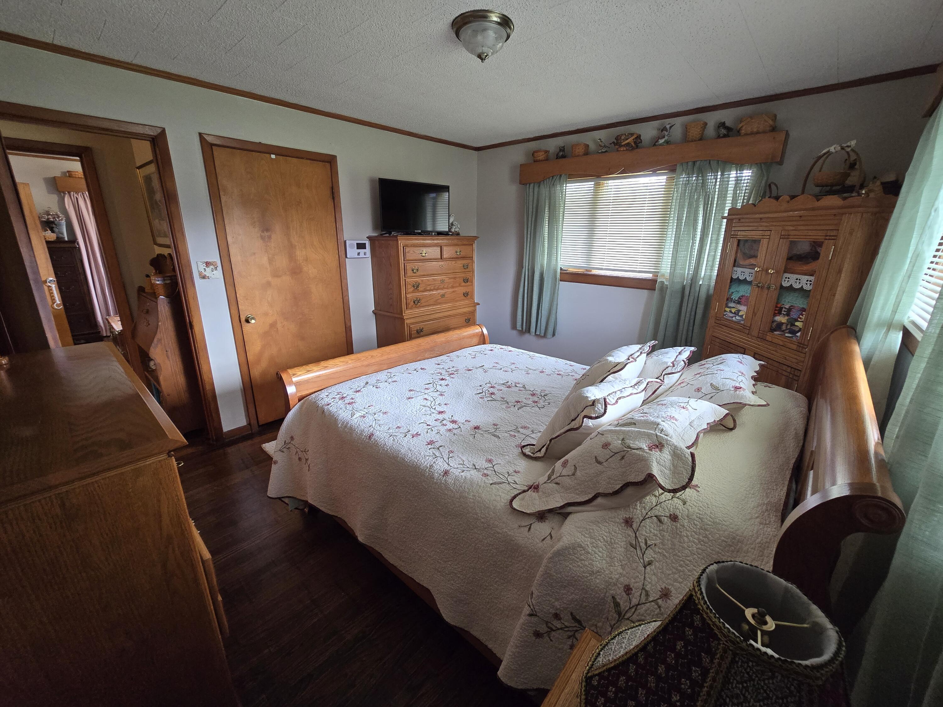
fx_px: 354
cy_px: 354
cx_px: 472
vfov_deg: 89.9
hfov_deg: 106.2
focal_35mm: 13
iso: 320
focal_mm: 2.2
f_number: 2.2
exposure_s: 1/60
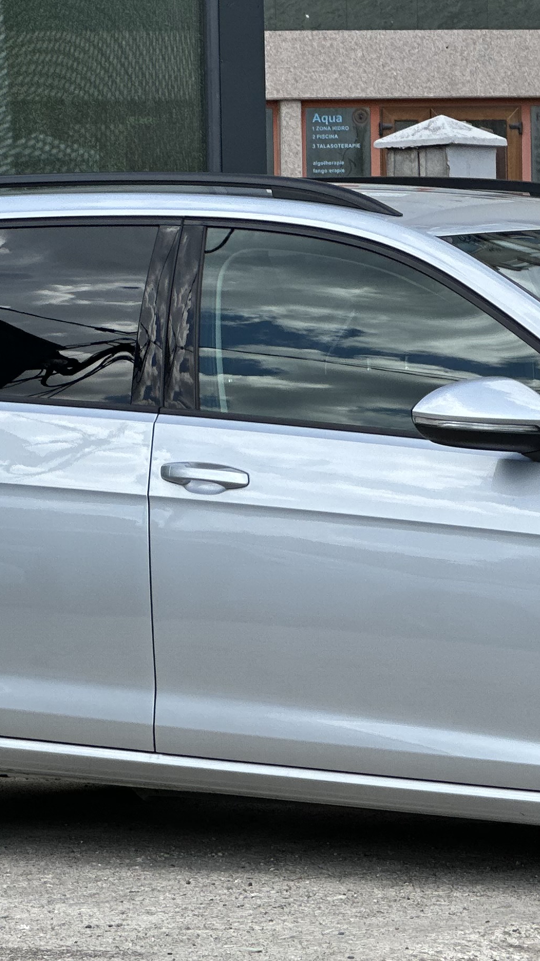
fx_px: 4735
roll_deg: +0.9
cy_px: 571
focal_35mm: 186
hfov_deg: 6.5
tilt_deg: -2.0
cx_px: 488
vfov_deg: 11.6
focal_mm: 9
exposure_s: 1/426
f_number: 2.8
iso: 32
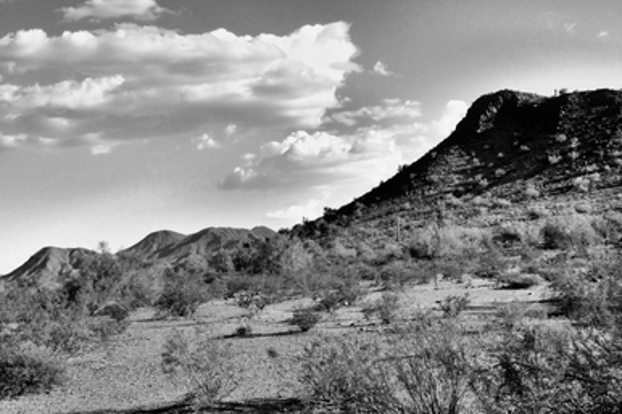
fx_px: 967
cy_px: 211
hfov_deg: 35.7
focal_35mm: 56
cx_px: 303
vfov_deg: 24.2
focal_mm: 36
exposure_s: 1/250
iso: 450
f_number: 20
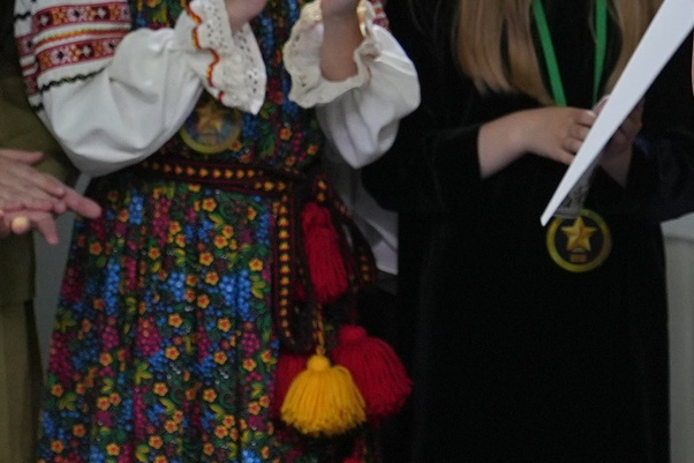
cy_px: -131
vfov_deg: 1.6
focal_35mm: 851
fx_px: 16400
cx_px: 1088
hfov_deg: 2.4
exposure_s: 1/250
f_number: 2.8
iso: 1000
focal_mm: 200
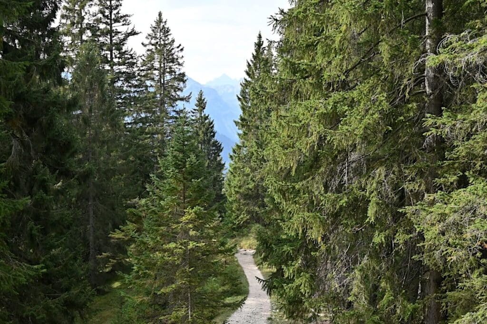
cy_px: 162
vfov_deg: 34.2
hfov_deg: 49.6
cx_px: 244
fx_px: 527
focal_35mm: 39
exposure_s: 1/250
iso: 140
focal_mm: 39
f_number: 5.6
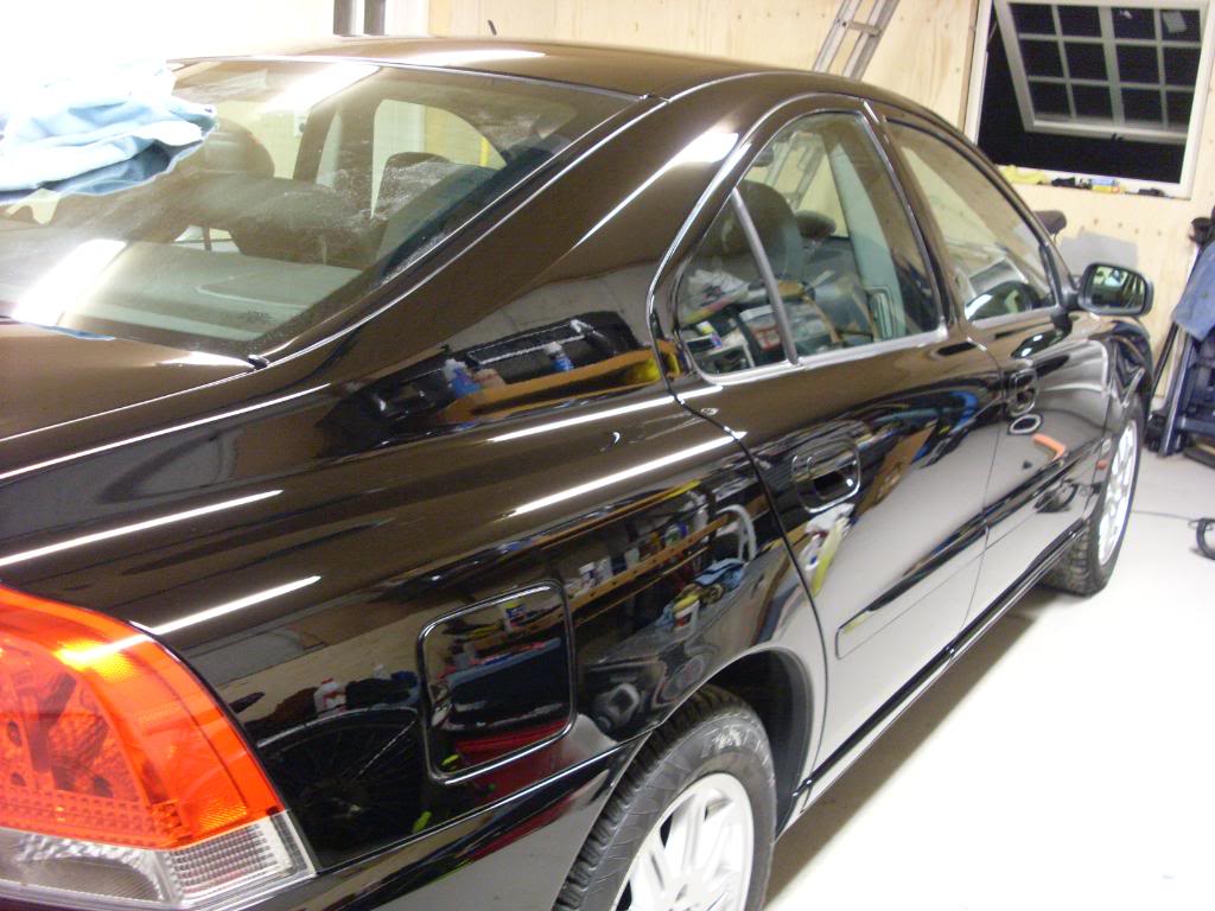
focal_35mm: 38
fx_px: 1334
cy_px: 456
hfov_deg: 49.0
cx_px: 608
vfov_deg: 37.7
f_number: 3
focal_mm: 6.3
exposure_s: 1/8
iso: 200
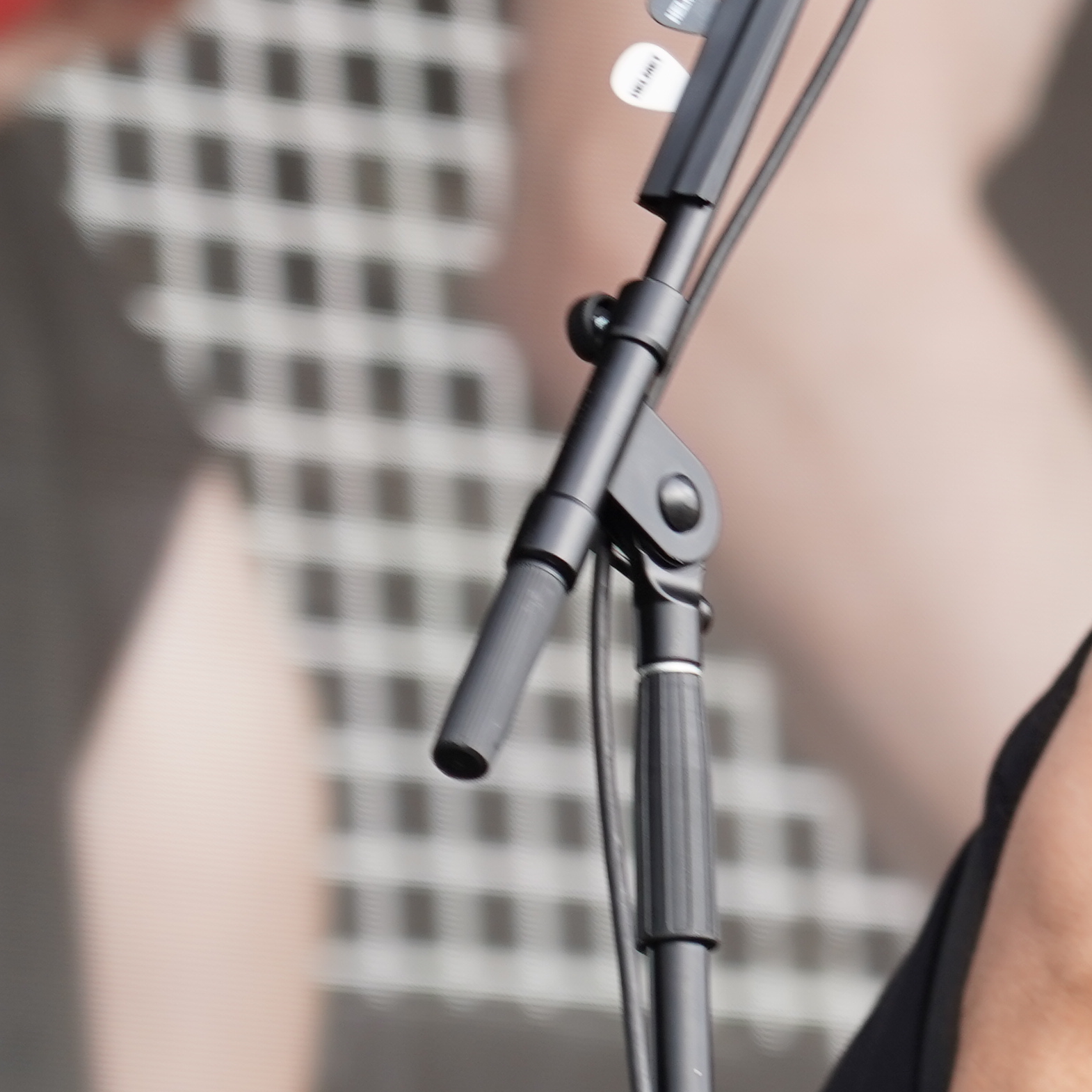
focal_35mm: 341
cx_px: 1632
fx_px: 12170
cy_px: 1125
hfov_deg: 5.1
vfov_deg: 5.1
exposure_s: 1/160
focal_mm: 105
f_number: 4
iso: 200
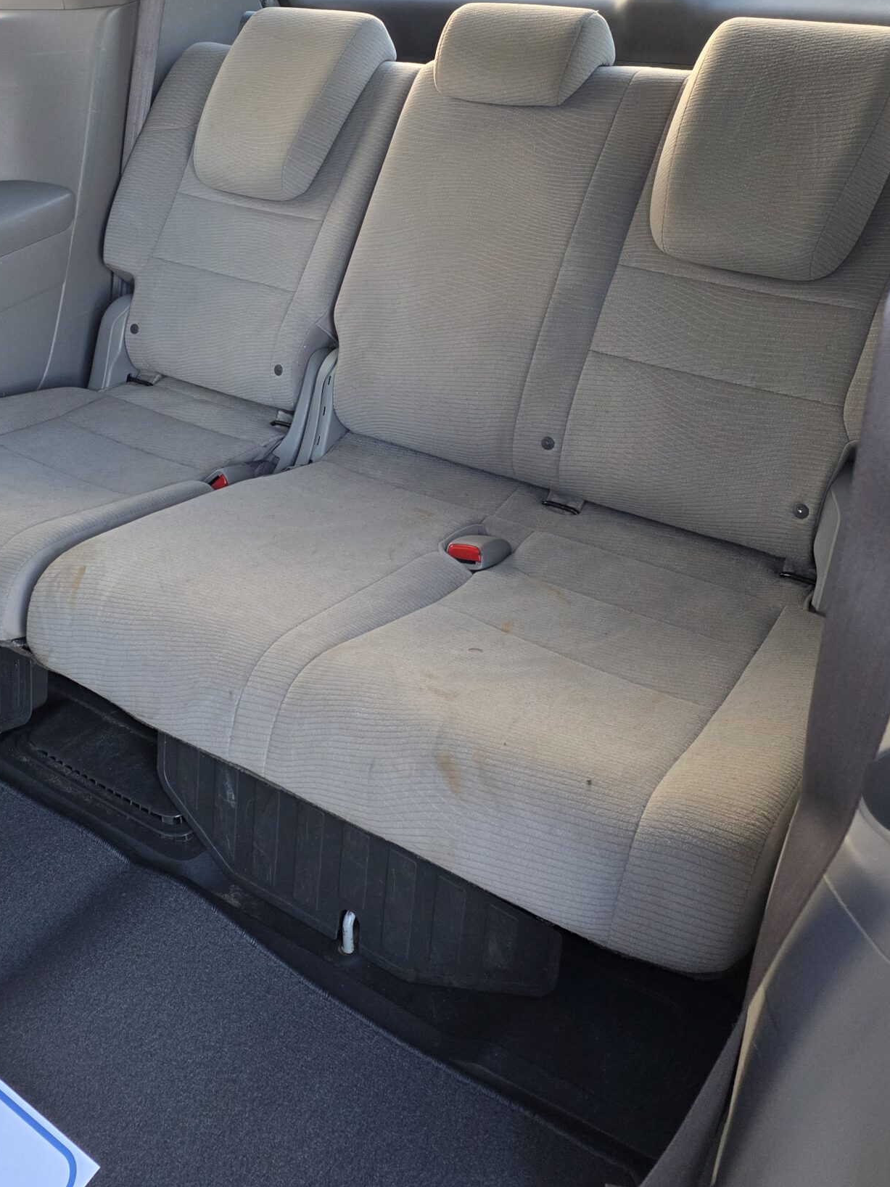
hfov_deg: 39.3
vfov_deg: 50.5
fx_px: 1234
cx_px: 316
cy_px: 398
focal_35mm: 36
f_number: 1.7
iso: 200
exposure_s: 1/120
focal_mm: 6.25
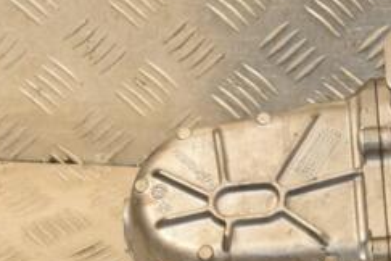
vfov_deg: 7.7
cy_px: 142
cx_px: 311
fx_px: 1933
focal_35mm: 178
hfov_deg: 11.5
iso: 800
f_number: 7.1
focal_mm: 48
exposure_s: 1/200
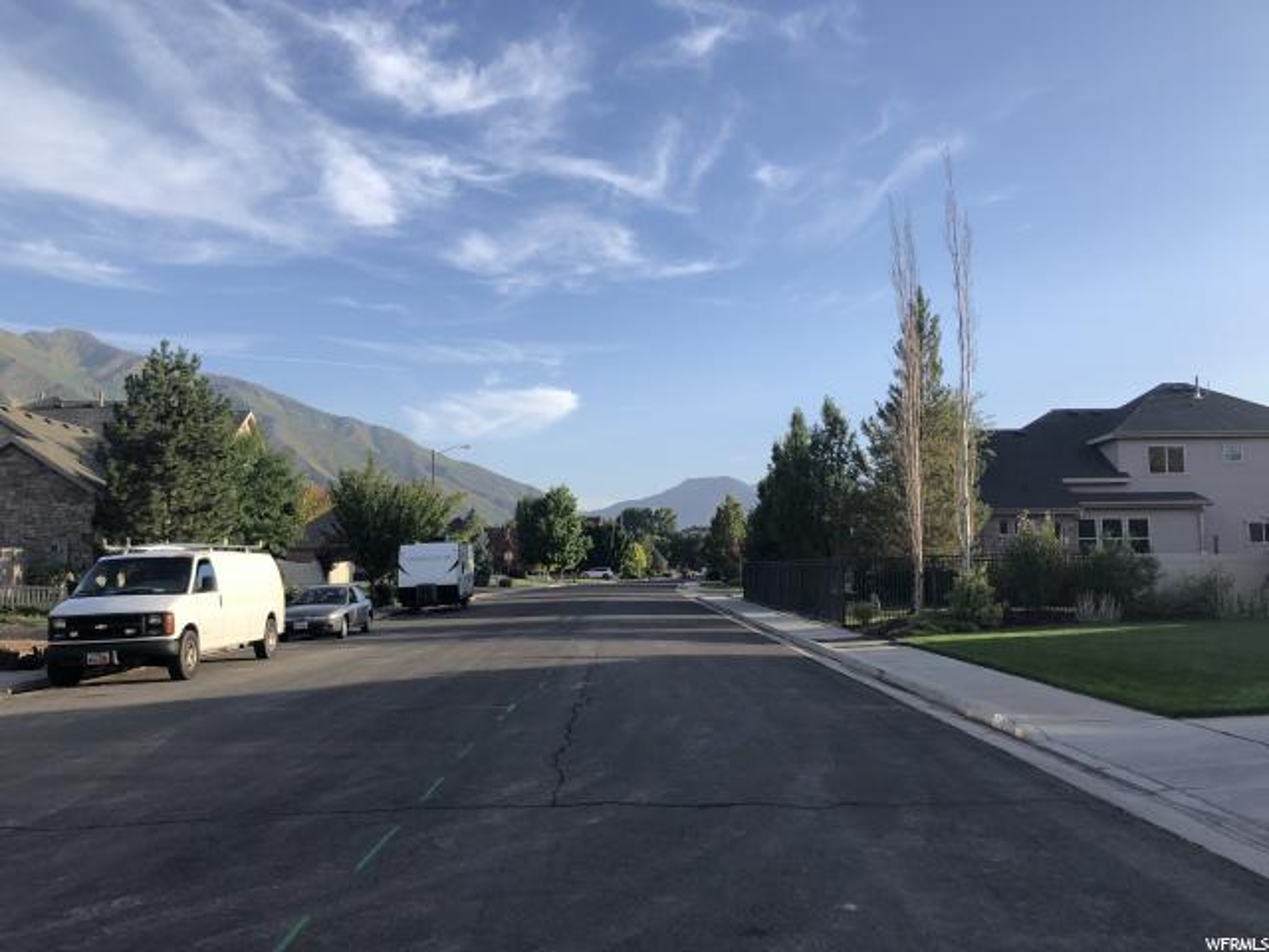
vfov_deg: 49.7
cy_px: 476
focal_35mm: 28
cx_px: 634
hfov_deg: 63.4
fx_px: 1026
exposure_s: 1/1130
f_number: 1.8
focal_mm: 4
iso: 20
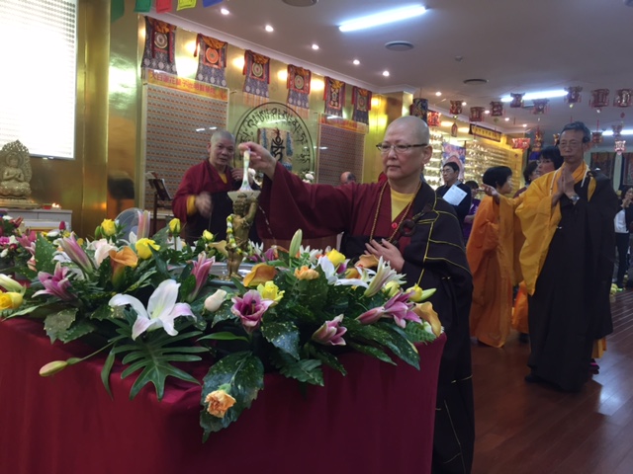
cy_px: 237
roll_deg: -4.9
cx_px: 316
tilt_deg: -3.1
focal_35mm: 29
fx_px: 530
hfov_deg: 61.7
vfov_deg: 48.2
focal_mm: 4.15
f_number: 2.2
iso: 125
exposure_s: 1/33
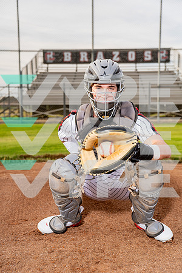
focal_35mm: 48
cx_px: 91
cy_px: 136
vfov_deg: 41.1
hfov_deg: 28.1
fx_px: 364
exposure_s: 1/250
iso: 100
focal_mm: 48
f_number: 4
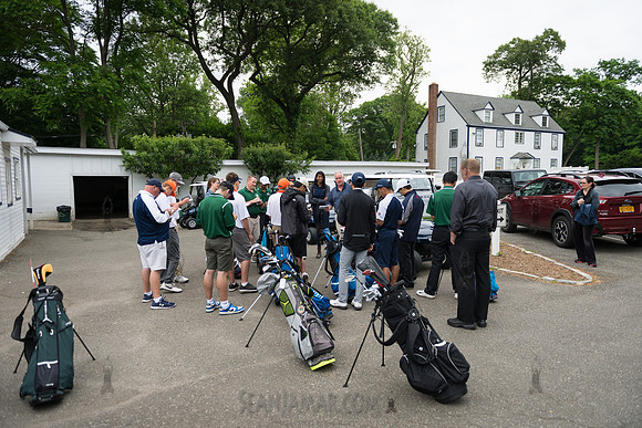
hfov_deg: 73.7
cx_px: 321
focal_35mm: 24
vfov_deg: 53.2
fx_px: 428
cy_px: 214
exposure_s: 1/1000
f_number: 3.2
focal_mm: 24
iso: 320
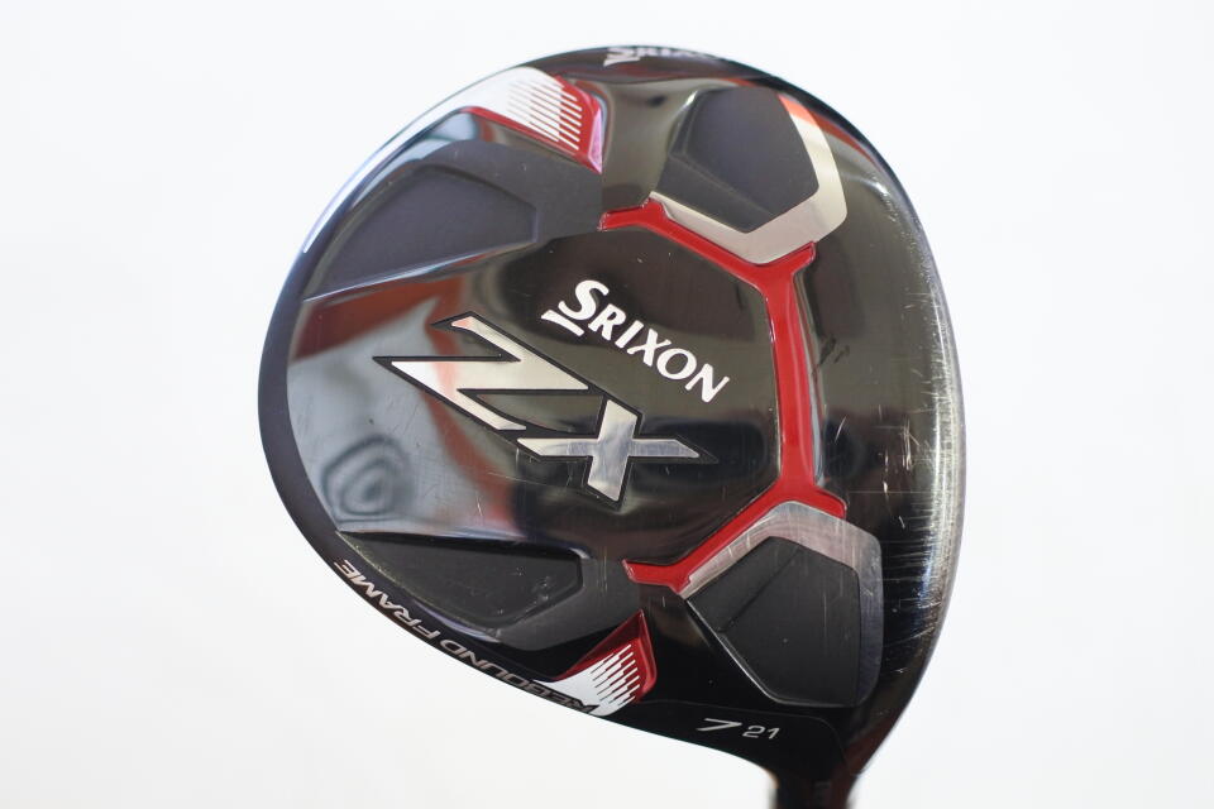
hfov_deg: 40.3
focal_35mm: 49
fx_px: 1652
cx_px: 607
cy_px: 404
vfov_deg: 27.5
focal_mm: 18.5
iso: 800
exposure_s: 1/125
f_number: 2.5
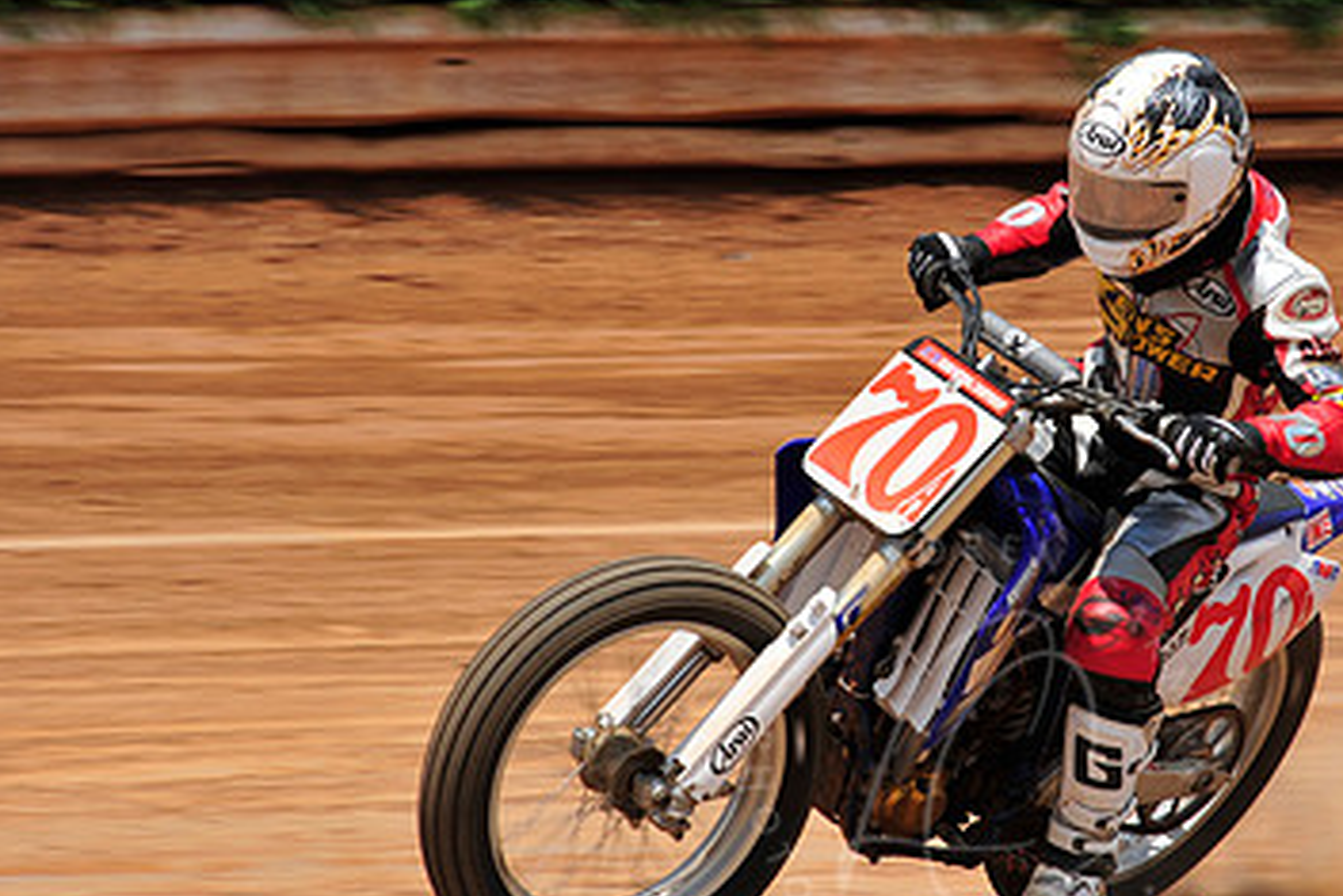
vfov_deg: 4.2
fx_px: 12278
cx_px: 973
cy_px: 412
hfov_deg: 6.3
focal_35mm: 329
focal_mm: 200
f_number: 11
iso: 200
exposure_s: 1/400
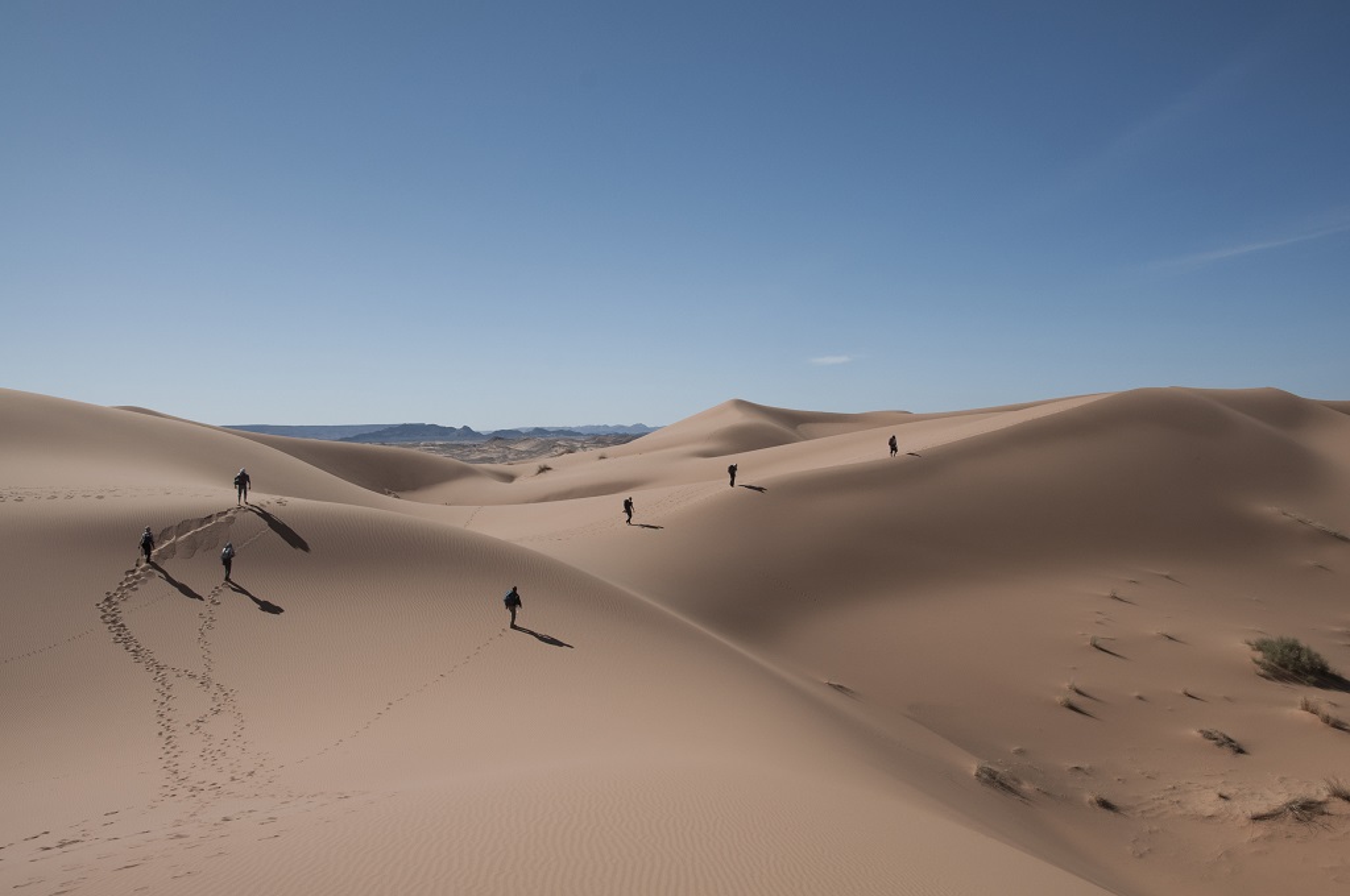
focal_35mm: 33
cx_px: 675
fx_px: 1236
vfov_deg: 39.9
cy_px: 448
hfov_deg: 57.3
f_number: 9
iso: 400
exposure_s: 1/320
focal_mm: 22
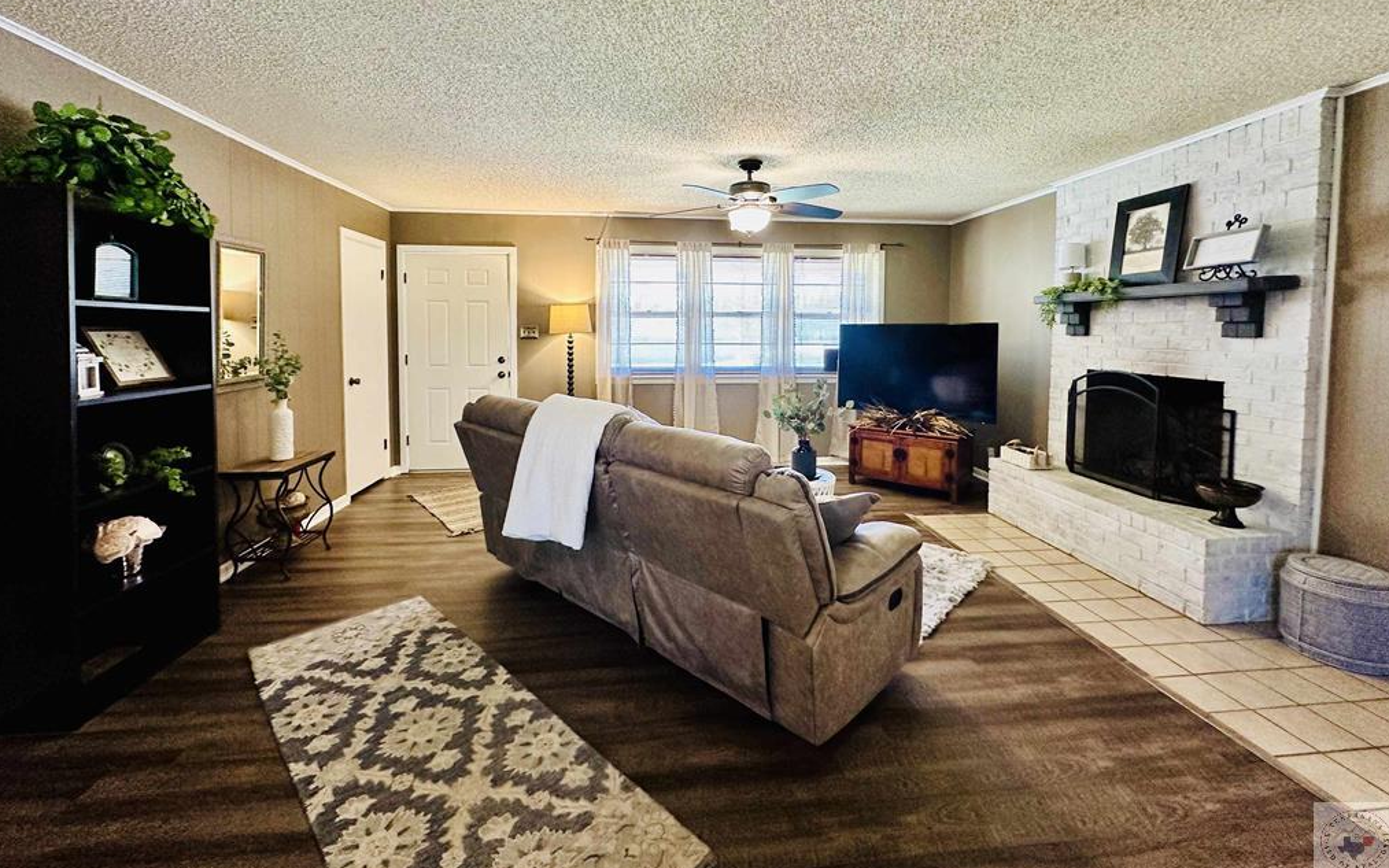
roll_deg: -0.7
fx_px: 568
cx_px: 695
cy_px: 351
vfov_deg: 74.0
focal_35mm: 15
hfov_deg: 101.5
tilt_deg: -1.8
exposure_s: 1/60
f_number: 2.2
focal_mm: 2.22
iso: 250
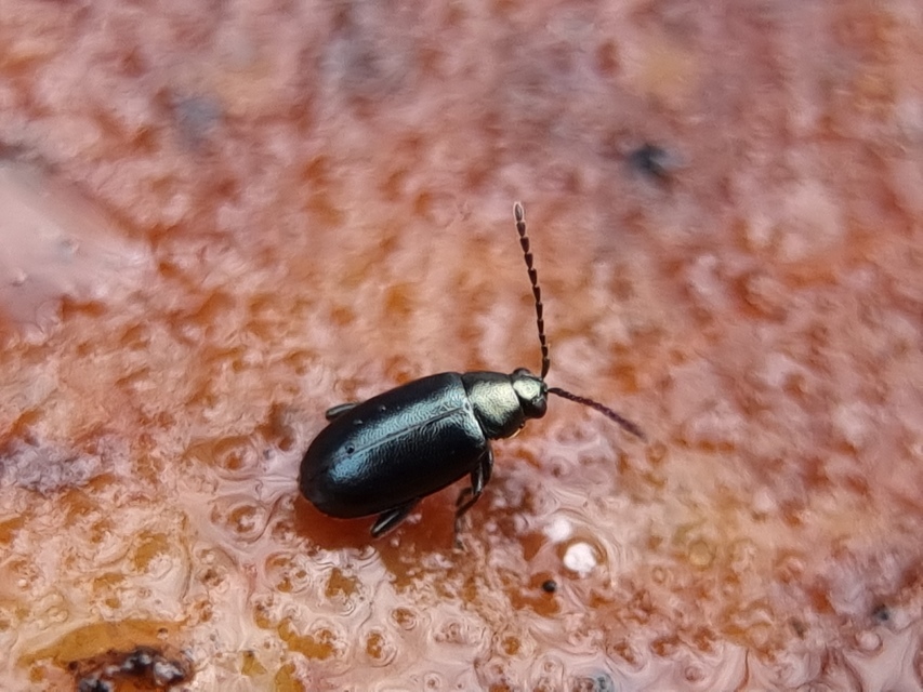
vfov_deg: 53.1
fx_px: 693
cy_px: 346
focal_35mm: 26
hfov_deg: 67.3
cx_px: 462
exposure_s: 1/100
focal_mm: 5.4
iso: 64
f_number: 1.8
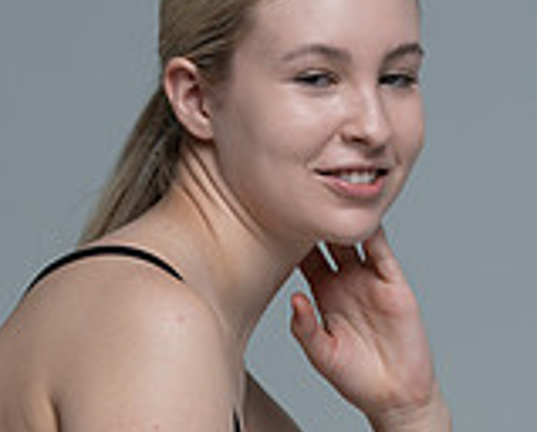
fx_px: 7345
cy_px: 503
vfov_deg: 3.4
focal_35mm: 461
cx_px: 287
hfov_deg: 4.2
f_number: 9
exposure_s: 1/160
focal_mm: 174
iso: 320
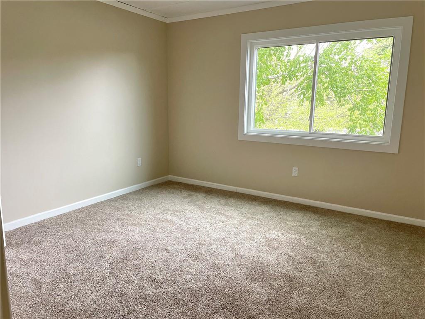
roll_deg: -0.7
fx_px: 319
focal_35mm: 26
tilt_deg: -10.5
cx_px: 212
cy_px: 160
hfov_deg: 67.3
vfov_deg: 53.1
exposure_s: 1/60
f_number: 1.6
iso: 400
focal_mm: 4.2
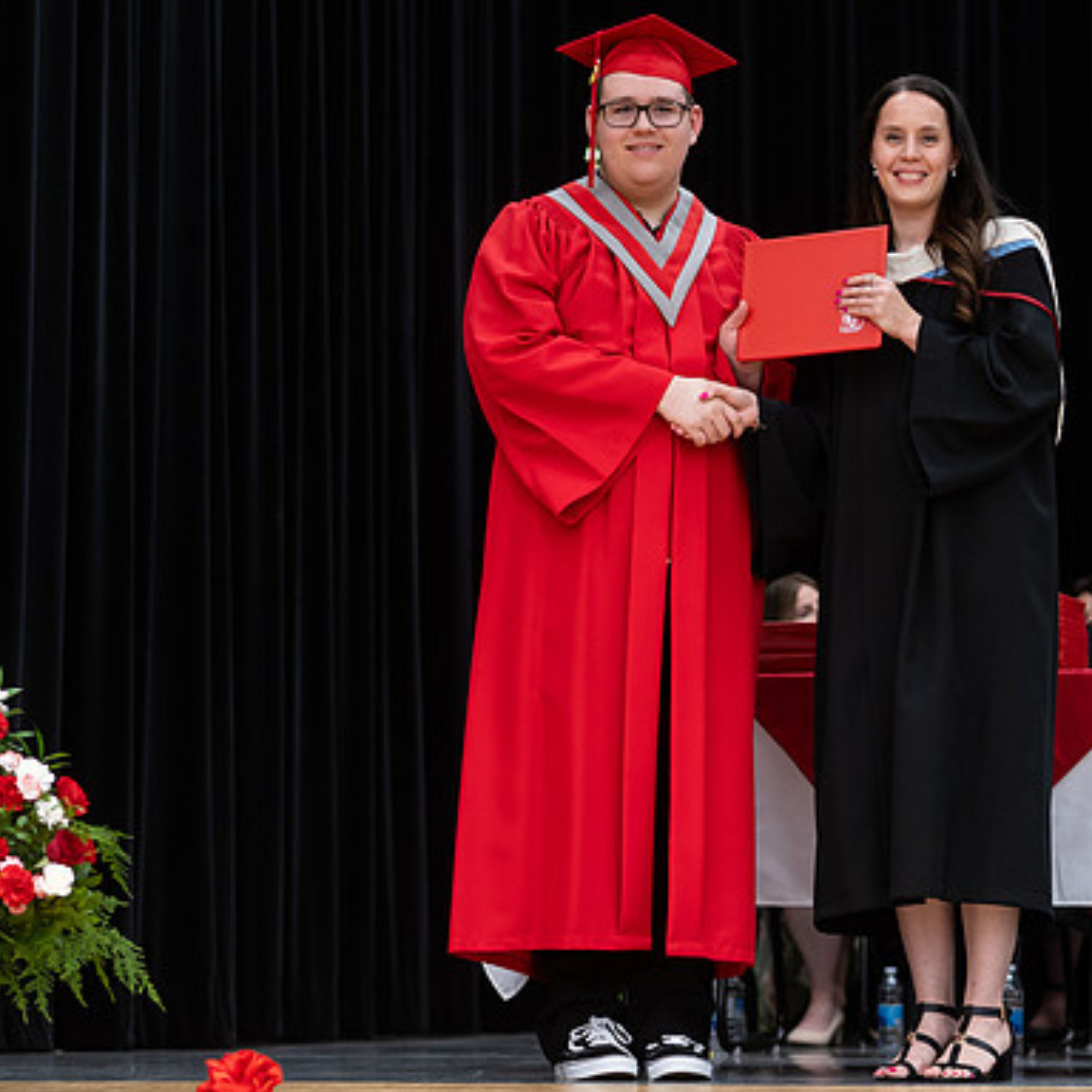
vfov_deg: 12.7
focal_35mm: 137
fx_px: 4890
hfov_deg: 12.7
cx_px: 628
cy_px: 548
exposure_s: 1/200
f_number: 2.8
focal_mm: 85
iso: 1000
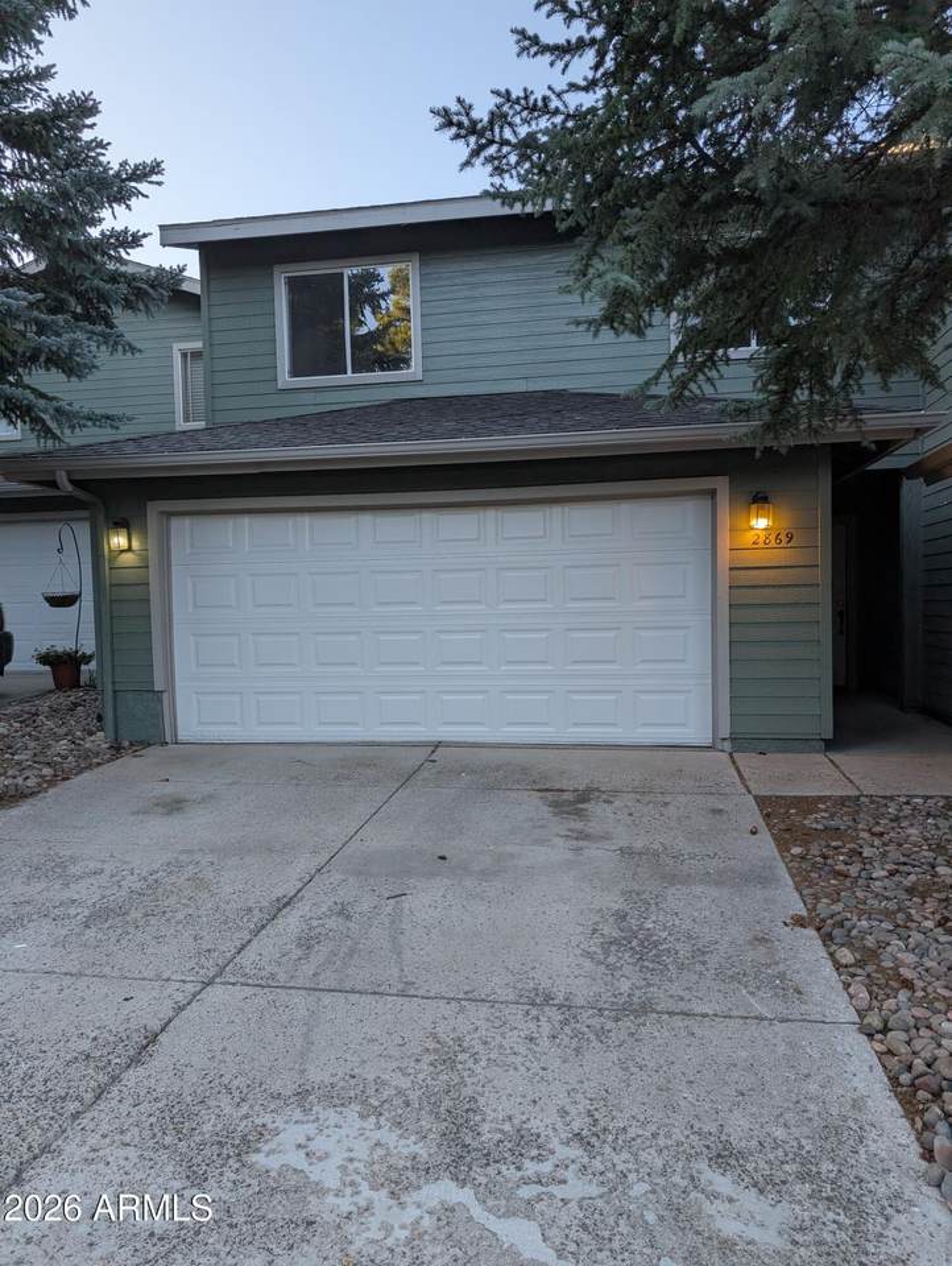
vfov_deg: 71.5
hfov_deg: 56.9
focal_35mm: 24
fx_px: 878
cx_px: 476
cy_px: 633
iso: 21
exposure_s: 1/194
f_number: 1.68
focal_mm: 6.9
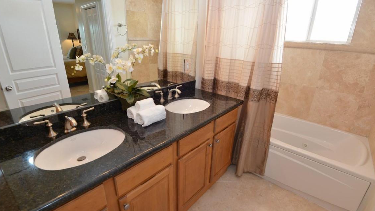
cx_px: 186
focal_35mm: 17
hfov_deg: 95.9
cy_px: 101
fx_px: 169
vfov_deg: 63.9
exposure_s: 1/60
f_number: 6.3
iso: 800
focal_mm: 16
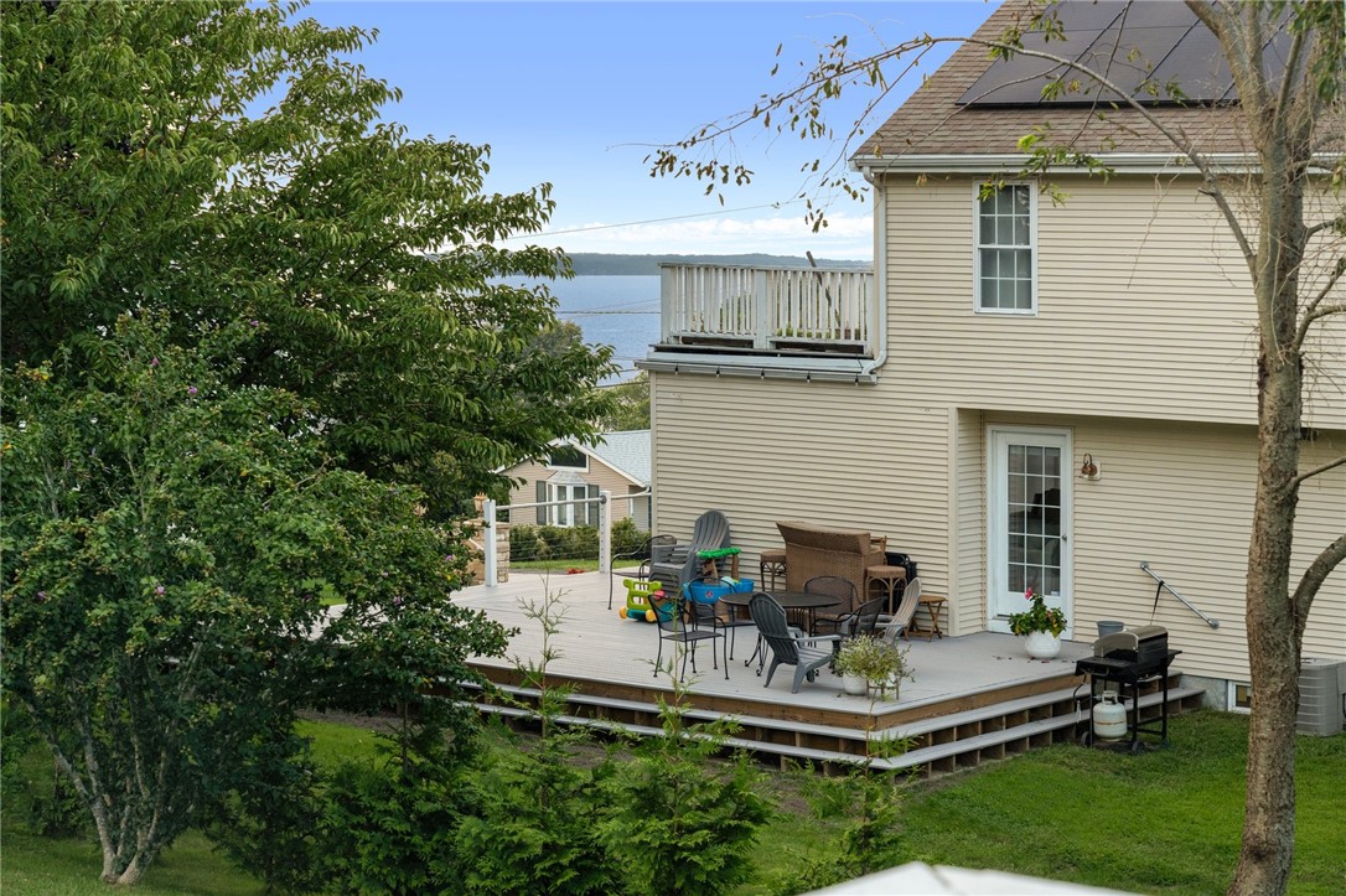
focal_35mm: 75
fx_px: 2803
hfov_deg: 27.0
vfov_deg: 18.2
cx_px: 673
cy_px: 448
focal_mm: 75
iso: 1000
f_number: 7.1
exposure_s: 1/40
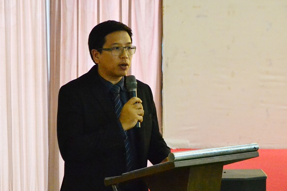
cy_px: 110
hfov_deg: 17.4
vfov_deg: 11.6
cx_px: 149
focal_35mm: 118
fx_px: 938
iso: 6400
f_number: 5.6
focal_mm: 55
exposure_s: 1/60
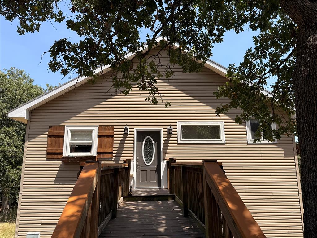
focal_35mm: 24
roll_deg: -0.5
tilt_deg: +11.9
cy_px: 119
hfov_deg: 71.6
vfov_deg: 56.8
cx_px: 158
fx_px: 220
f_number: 1.78
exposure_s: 1/2299
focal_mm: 6.76
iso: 80
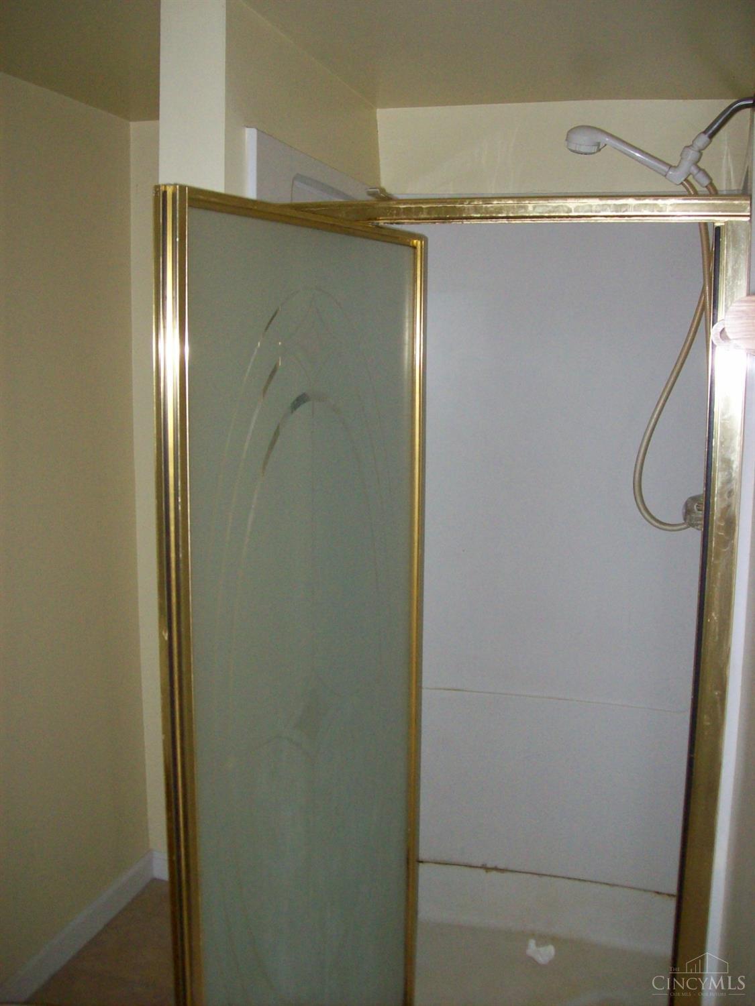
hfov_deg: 39.7
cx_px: 378
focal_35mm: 36
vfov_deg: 51.4
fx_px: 1047
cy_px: 503
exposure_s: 1/64
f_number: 2.7
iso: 200
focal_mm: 6
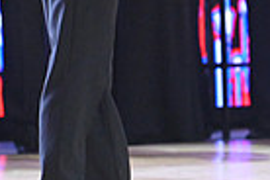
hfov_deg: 2.4
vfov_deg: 1.6
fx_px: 6322
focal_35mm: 843
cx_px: 215
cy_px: -93
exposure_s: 1/400
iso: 4000
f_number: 4.5
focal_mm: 200
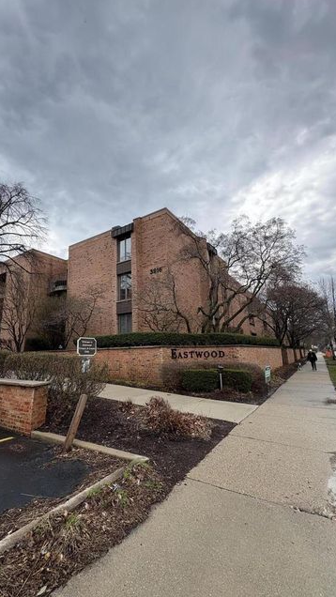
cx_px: 141
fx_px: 253
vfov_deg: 99.4
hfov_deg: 66.7
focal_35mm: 16
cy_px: 295
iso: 50
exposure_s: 1/1506
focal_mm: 2.22
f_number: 2.2
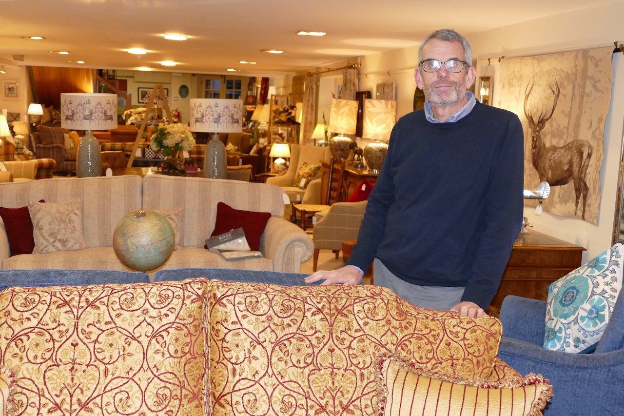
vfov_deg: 33.4
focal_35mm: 40
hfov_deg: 48.5
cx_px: 312
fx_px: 693
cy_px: 208
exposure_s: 1/60
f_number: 3.2
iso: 800
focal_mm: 14.76
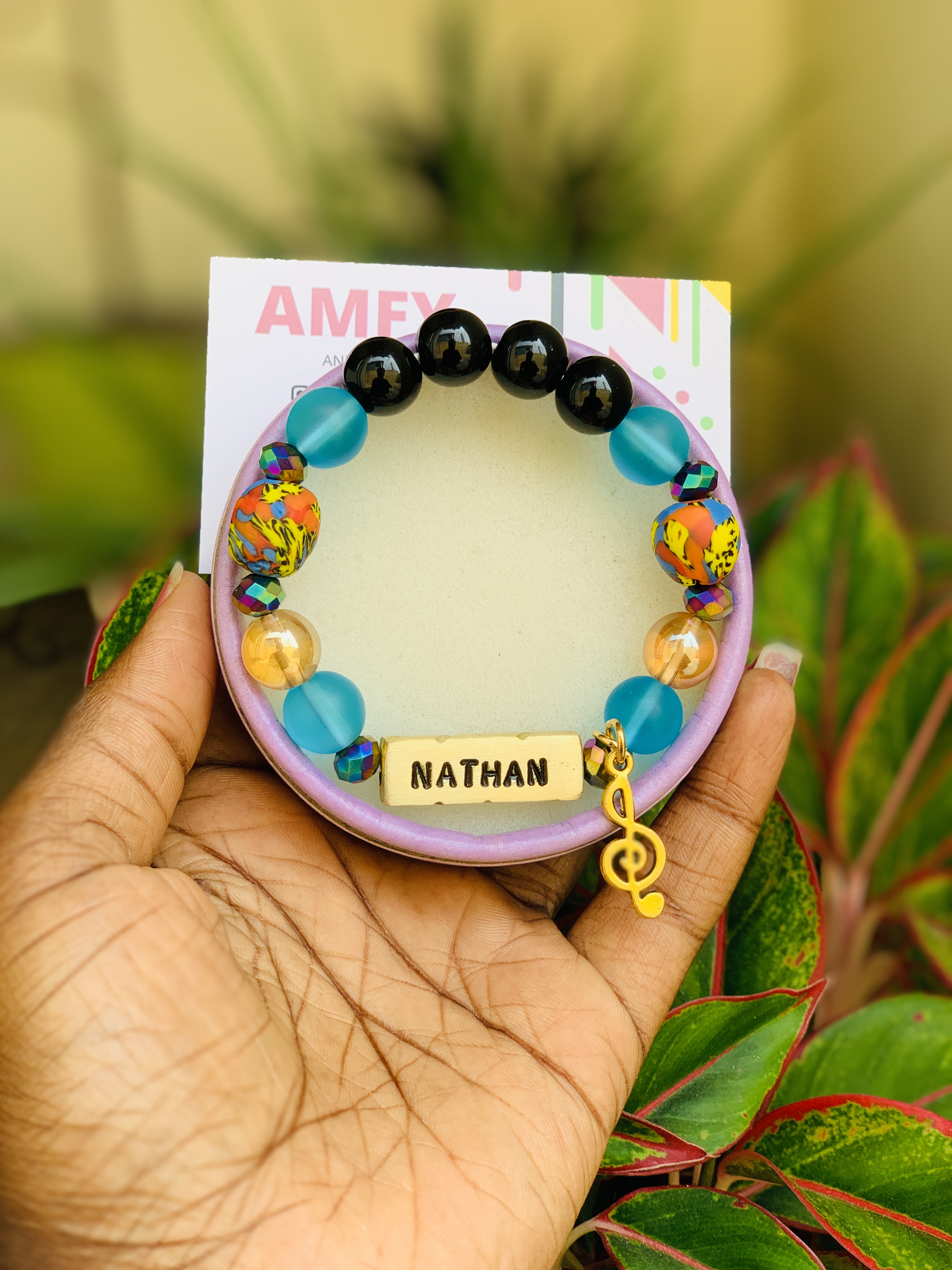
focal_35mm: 52
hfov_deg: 28.0
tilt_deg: -13.7
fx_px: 1907
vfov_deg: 36.8
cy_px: 635
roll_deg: +0.6
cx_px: 476
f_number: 2.4
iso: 16
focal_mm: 6
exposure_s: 1/141
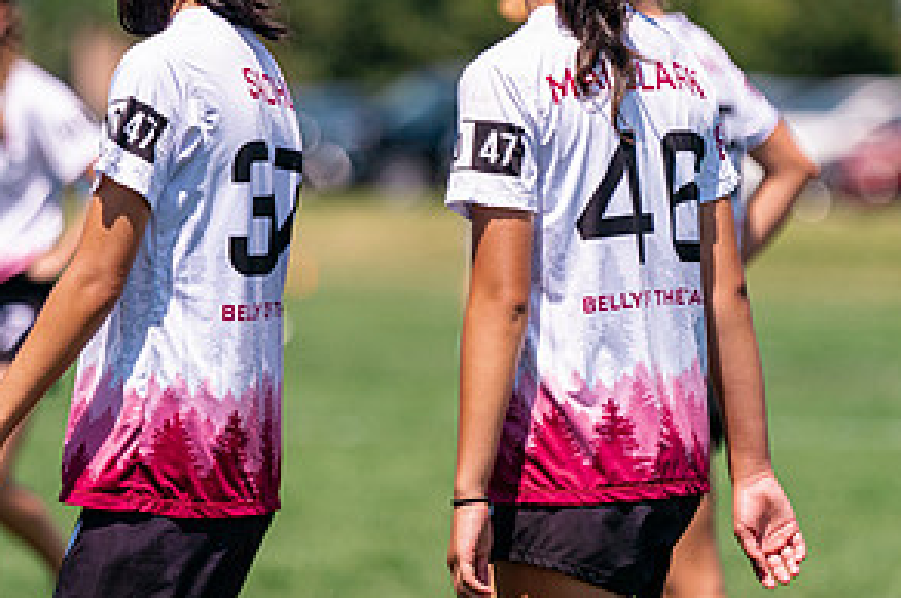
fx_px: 9950
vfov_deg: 3.4
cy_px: 199
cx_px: 534
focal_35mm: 398
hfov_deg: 5.2
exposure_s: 1/6400
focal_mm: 200
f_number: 3.2
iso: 320
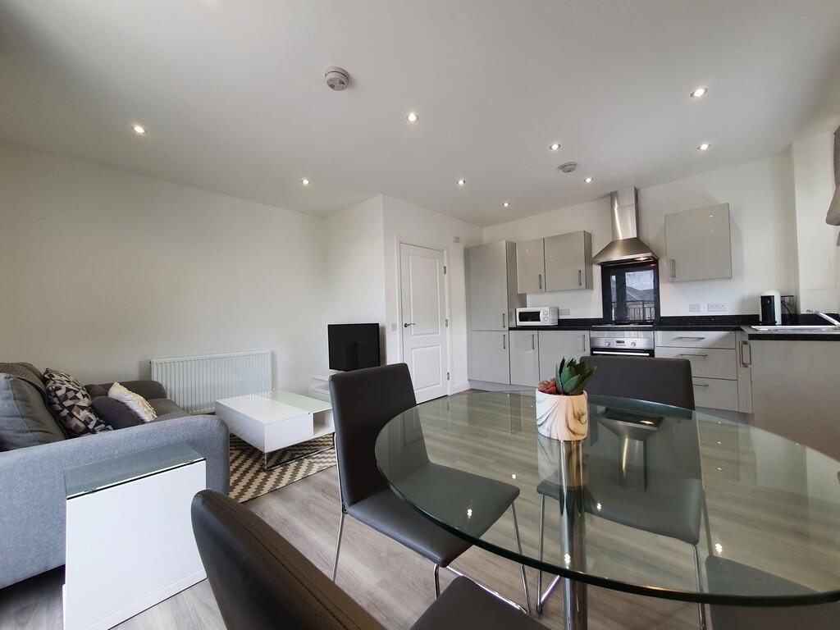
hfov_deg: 106.2
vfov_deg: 89.9
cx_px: 420
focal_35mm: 13
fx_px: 315
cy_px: 315
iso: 64
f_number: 2.2
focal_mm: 1.8
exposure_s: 1/50
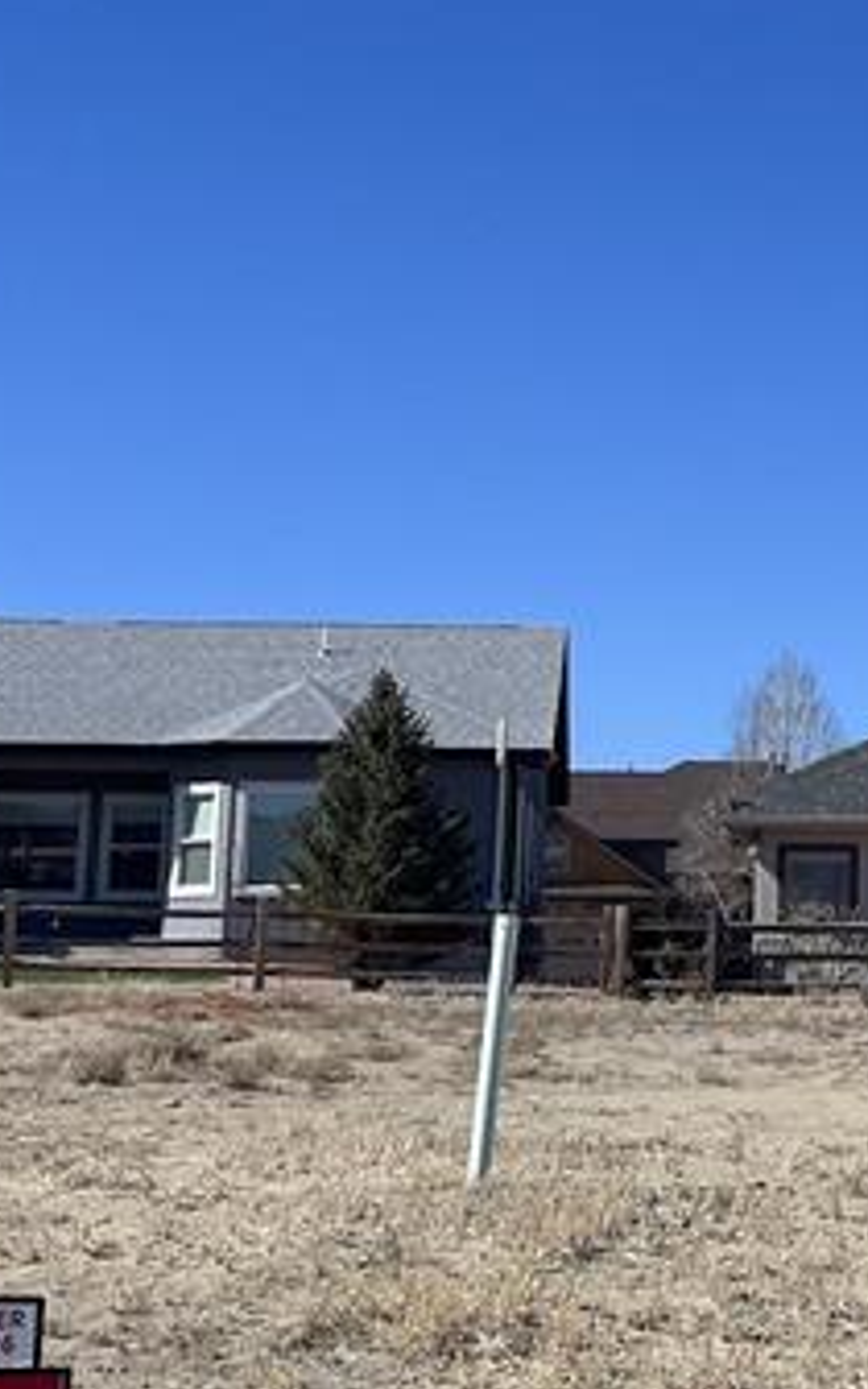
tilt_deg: +11.8
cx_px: 1062
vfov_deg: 24.3
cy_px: 310
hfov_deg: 15.0
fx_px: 3179
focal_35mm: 84
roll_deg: +0.1
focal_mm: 5.1
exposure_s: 1/4484
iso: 50
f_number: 1.6
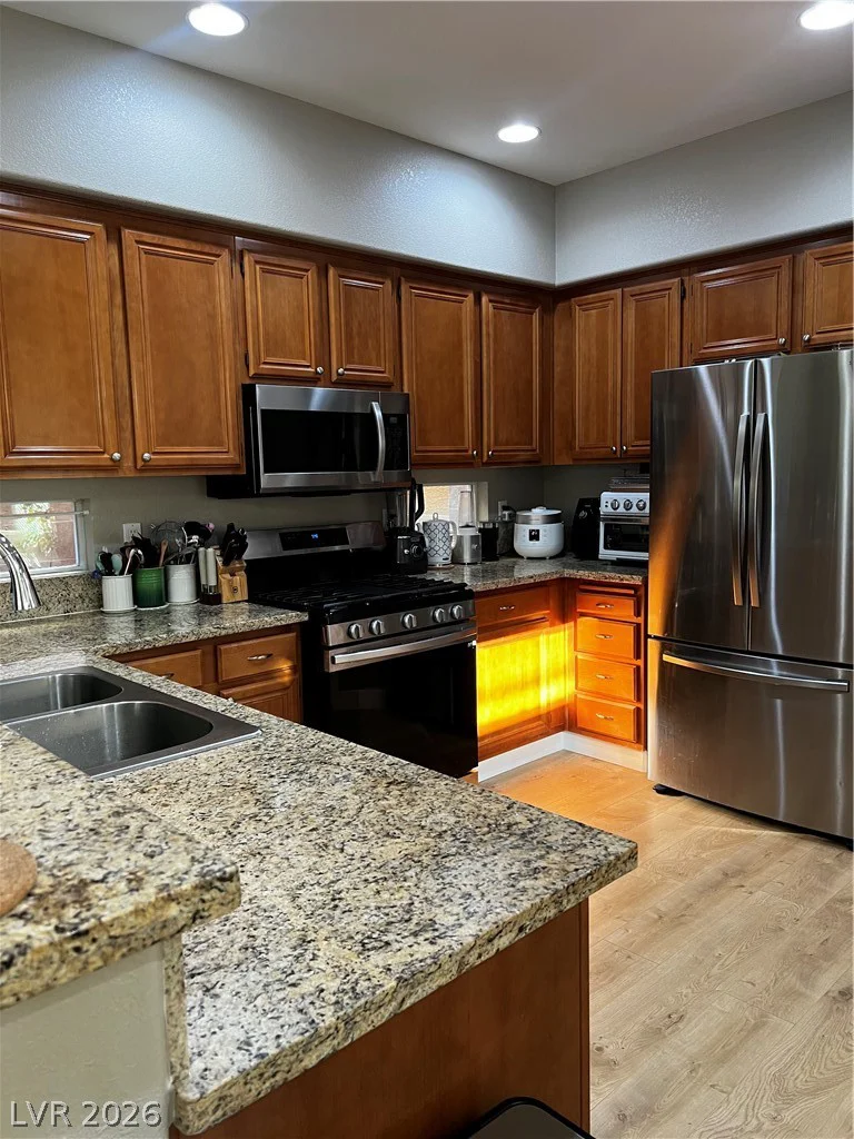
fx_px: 855
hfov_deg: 53.1
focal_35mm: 26
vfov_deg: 67.3
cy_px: 570
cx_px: 427
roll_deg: +1.3
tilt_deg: -7.3
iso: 80
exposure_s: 1/60
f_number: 1.5
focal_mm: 5.7
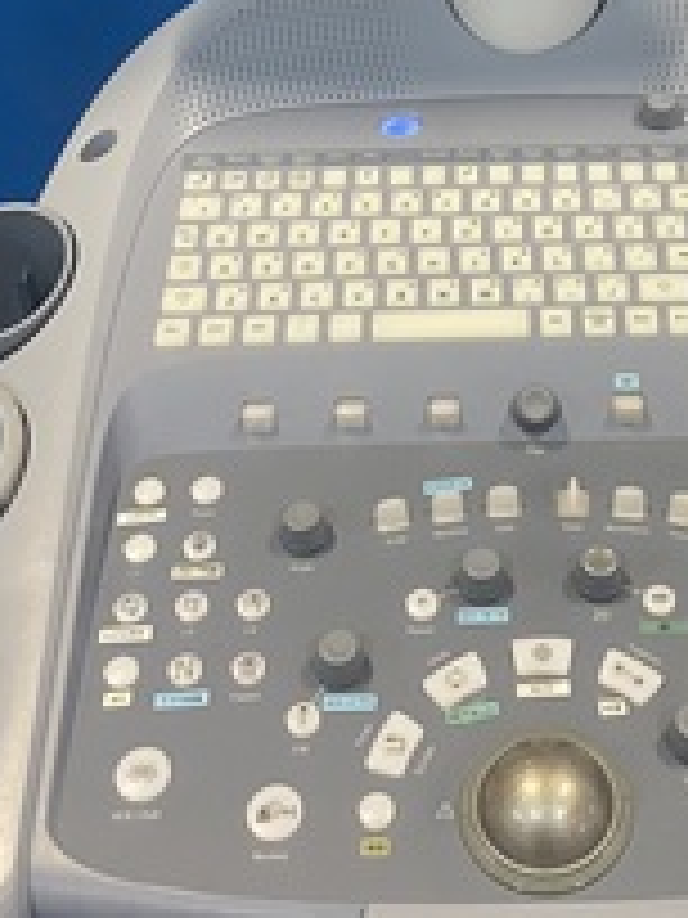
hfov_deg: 21.4
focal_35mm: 68
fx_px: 1802
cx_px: 531
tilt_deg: -24.6
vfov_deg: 27.2
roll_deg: +1.8
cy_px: 40
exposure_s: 1/40
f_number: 1.6
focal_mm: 4.2
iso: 400
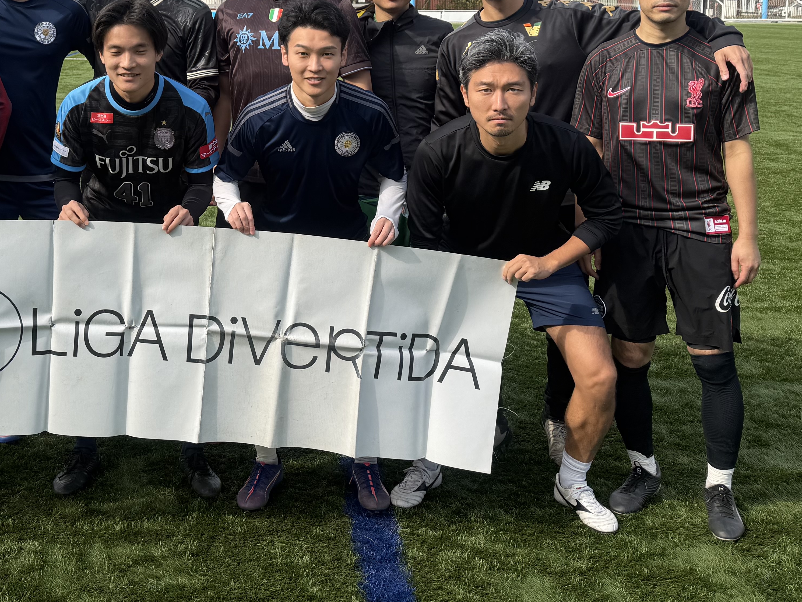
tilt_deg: -4.5
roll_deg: +0.6
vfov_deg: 30.6
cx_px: 202
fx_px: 1066
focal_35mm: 46
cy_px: 109
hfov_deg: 40.1
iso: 80
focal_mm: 6.76
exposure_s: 1/3021
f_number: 1.78
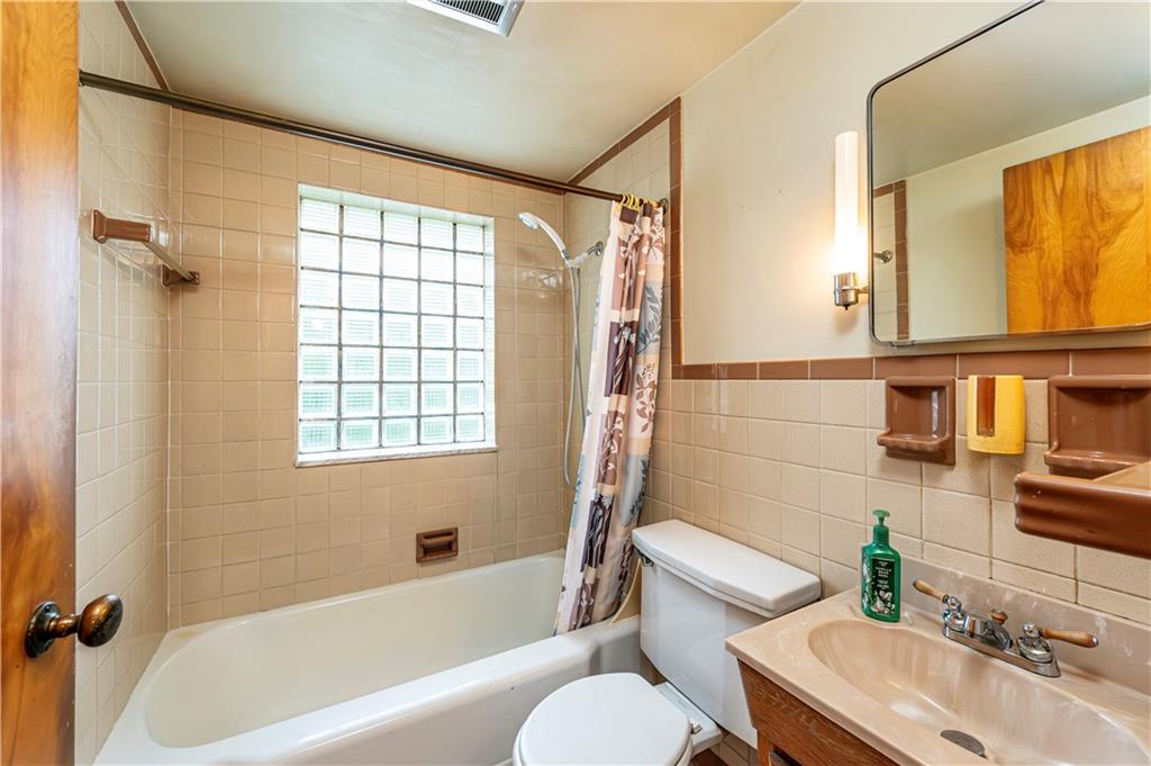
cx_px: 576
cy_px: 383
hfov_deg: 104.3
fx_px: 447
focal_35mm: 14
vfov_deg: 81.1
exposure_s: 1/100
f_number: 8
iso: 2500
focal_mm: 14
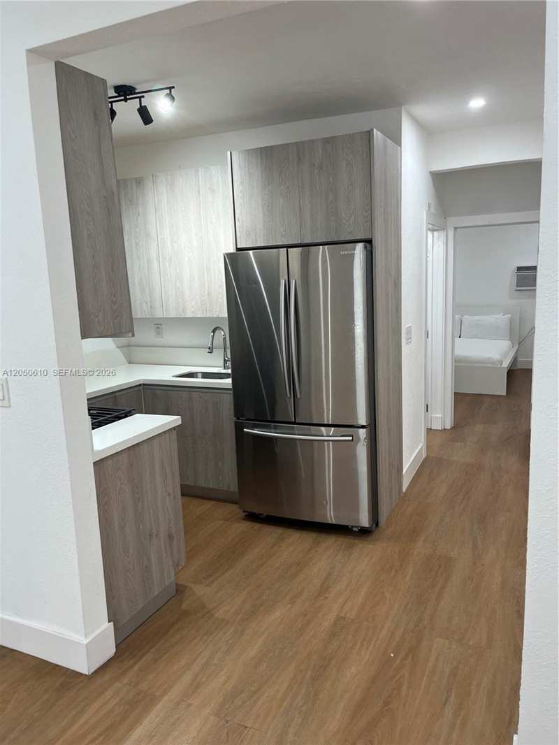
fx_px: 560
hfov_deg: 53.1
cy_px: 372
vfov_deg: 67.3
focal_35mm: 26
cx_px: 280
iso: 64
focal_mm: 5.1
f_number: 1.6
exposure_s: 1/60
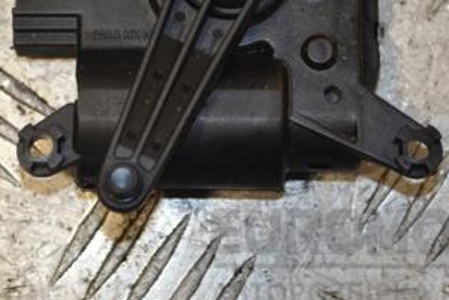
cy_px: 32
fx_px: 2058
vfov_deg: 8.3
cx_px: 183
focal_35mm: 165
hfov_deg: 12.4
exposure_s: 1/200
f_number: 5.6
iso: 400
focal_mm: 55
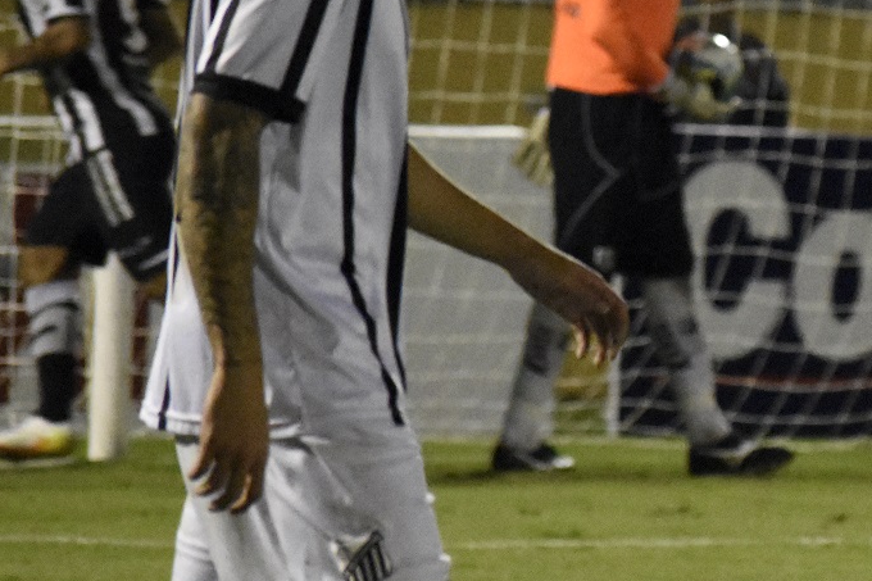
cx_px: 1075
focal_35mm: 750
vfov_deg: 1.8
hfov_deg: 2.7
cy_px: 194
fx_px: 18161
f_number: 5.3
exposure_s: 1/320
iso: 10000
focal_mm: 170
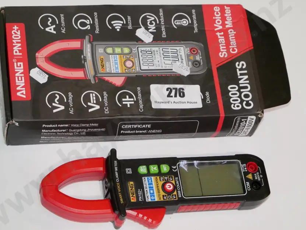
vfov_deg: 12.3
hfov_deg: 16.3
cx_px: 135
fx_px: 1070
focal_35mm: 121
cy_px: 114
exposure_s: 1/160
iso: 3200
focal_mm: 49
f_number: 5.6
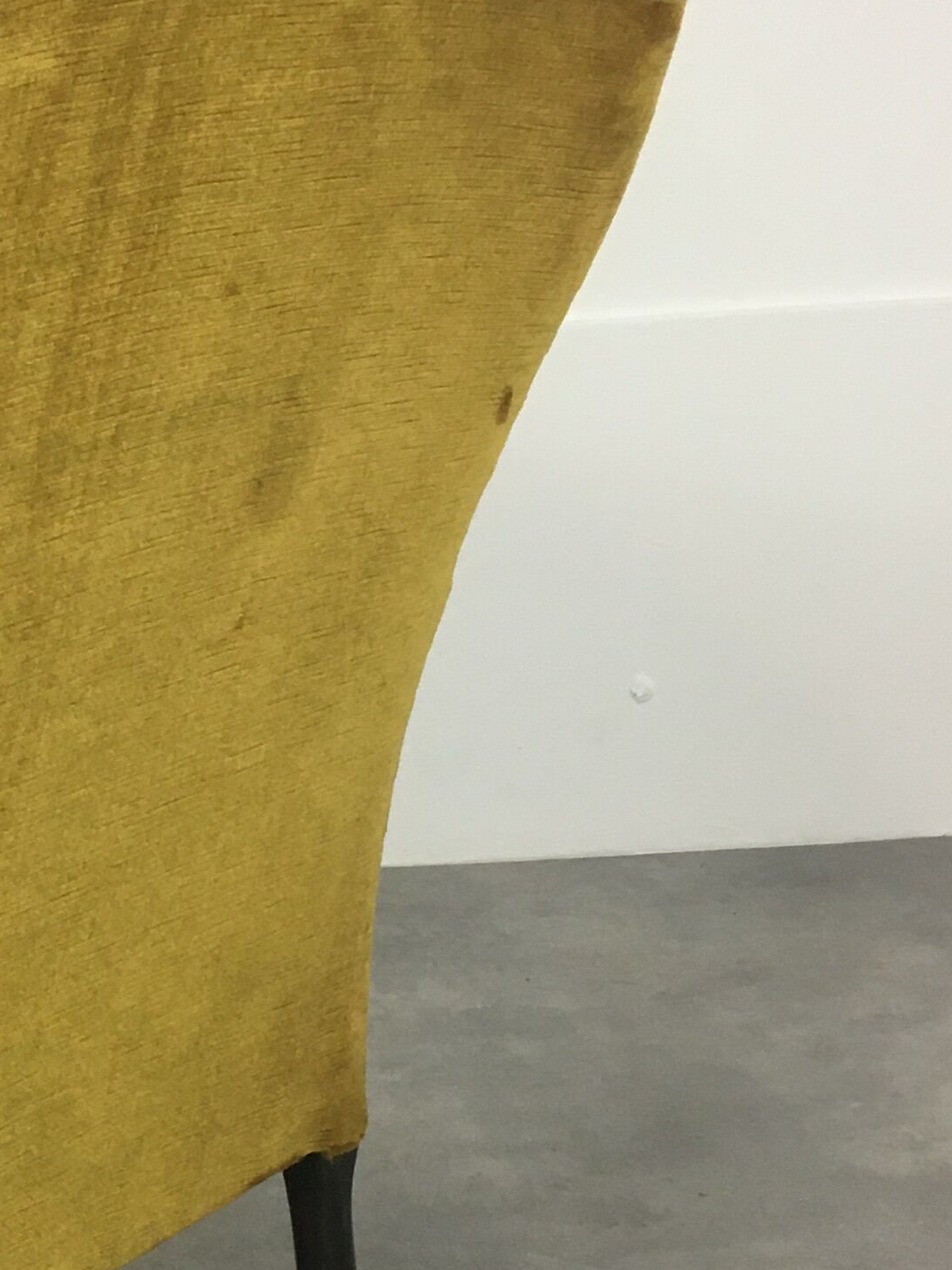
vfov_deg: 24.1
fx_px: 2970
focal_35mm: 81
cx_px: -292
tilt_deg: -15.9
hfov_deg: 17.1
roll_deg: +3.3
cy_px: 711
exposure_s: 1/33
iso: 50
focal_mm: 4.15
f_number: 2.2
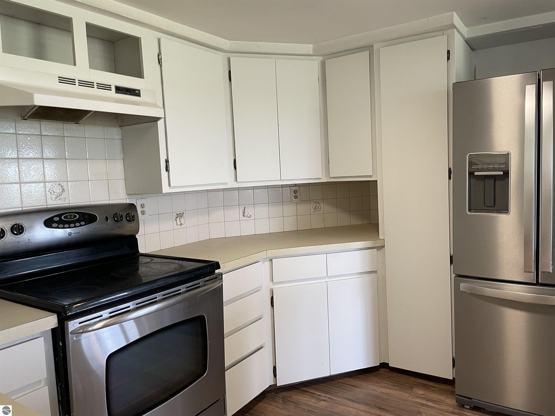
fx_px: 417
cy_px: 208
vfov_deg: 53.1
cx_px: 278
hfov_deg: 67.3
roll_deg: +3.1
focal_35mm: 26
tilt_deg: -4.4
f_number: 1.6
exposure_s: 1/60
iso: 100
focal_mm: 4.2
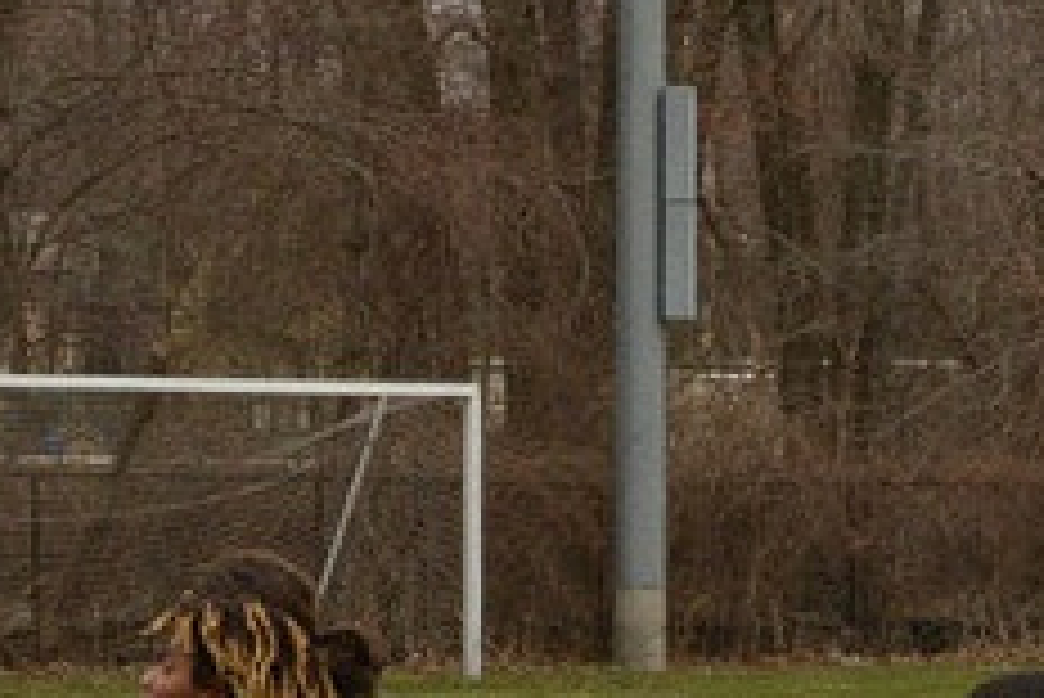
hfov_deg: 9.5
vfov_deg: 6.4
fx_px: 6210
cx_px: 1251
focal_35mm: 214
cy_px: 975
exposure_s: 1/250
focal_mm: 31
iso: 1000
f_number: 18
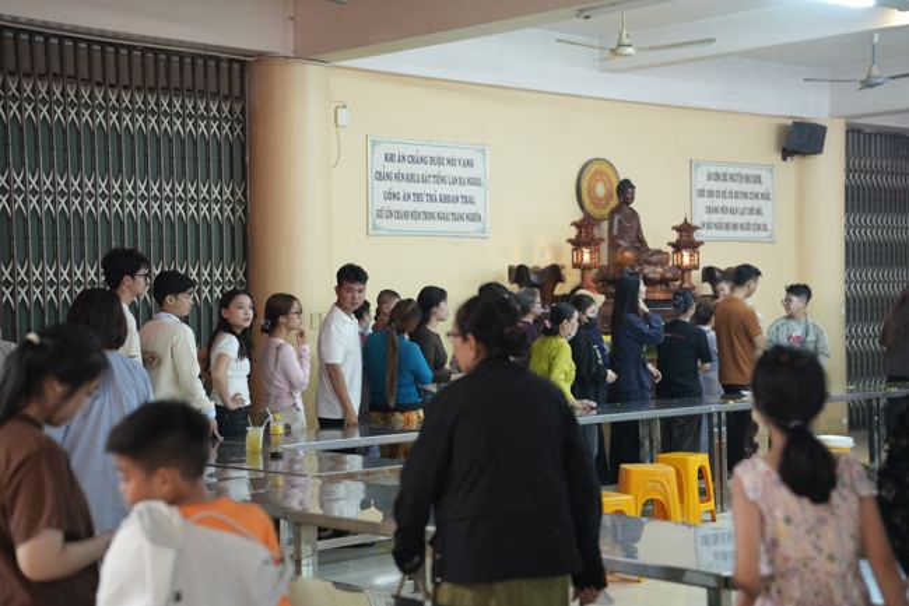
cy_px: 303
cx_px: 454
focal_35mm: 63
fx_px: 1590
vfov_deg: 21.6
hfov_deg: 31.9
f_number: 2.8
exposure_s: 1/125
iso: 2500
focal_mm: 63
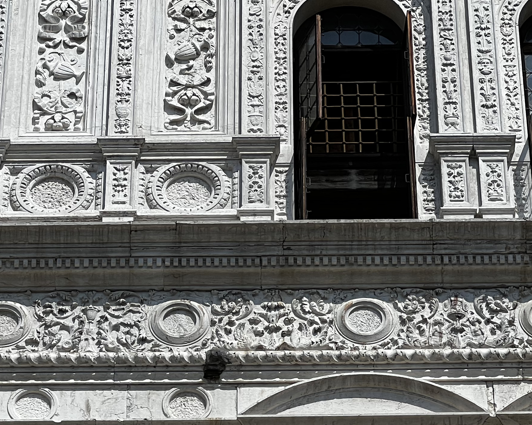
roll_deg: +0.7
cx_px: 262
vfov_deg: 9.0
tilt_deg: +38.1
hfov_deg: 11.3
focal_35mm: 171
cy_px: 368
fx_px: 2692
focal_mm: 9
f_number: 2.8
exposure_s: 1/1393
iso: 32
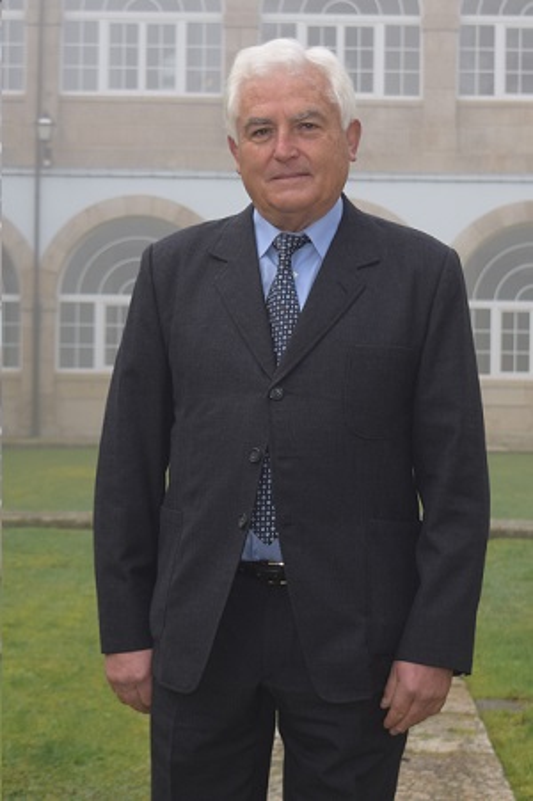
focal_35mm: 51
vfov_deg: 38.9
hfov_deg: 26.4
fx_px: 1134
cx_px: 266
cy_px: 400
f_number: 4.8
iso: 100
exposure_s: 1/200
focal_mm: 34
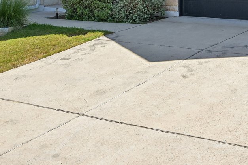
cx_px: 184
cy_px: -37
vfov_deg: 19.9
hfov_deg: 31.1
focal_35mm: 64
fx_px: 438
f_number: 6.7
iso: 100
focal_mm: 19.5
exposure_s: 1/350
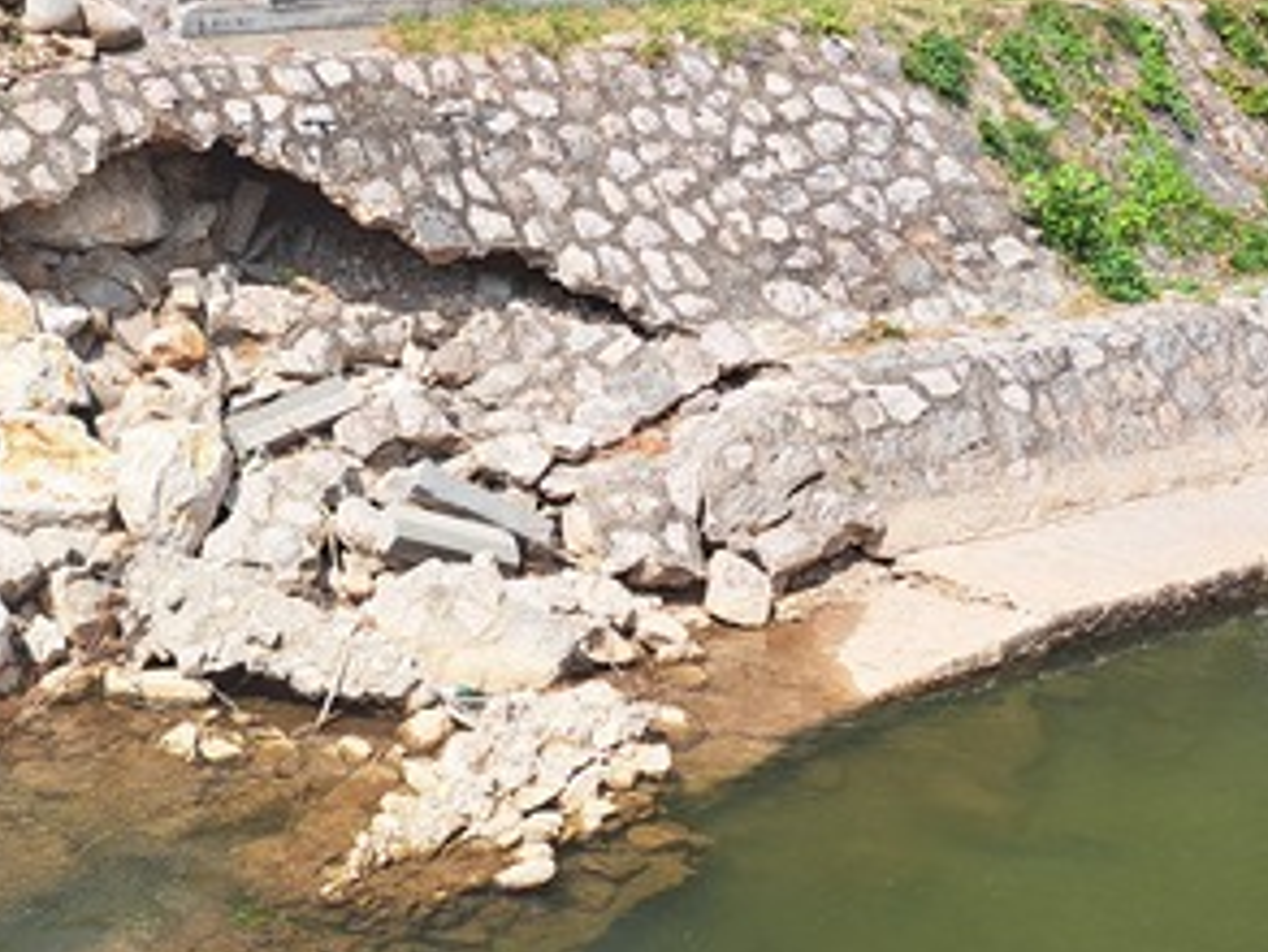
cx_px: 229
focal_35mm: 59
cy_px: 640
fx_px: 2162
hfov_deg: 31.7
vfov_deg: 24.7
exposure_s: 1/1420
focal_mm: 5.23
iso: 50
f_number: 1.8
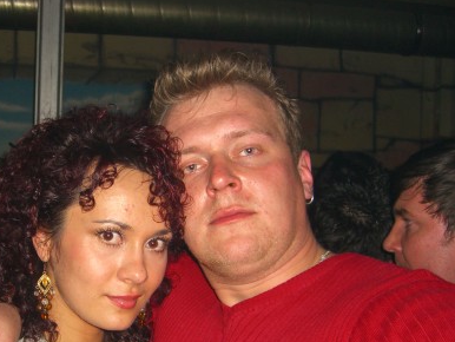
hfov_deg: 32.1
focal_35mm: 59
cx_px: 112
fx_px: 776
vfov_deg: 24.5
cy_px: 262
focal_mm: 7.9
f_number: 2.8
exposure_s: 1/60
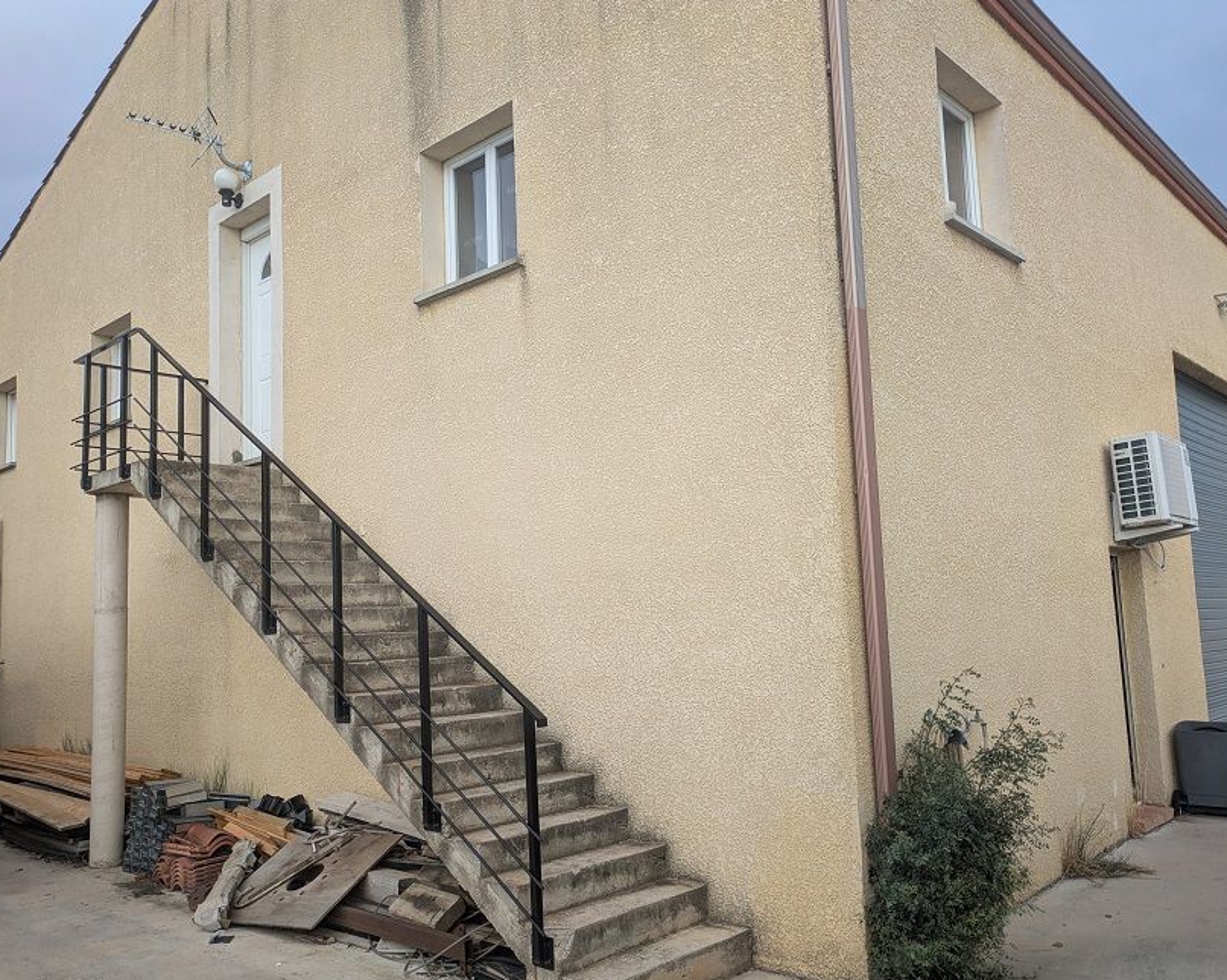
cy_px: 519
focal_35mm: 28
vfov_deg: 51.5
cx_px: 633
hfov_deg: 62.2
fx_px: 1016
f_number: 1.89
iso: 66
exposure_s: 1/867
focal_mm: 5.43
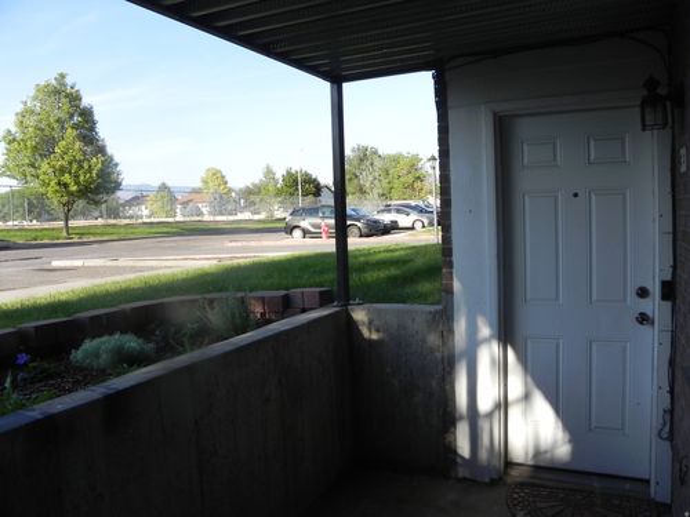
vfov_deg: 53.1
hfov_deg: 67.3
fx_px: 518
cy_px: 258
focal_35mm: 26
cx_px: 345
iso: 160
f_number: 5.6
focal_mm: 4.6
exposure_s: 1/229
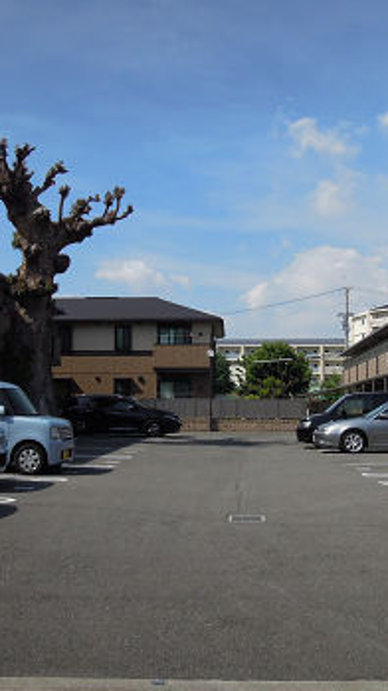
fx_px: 659
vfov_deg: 55.3
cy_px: 341
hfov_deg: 32.8
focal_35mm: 36
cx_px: 188
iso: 160
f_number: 4.5
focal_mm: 4.3
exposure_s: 1/1600
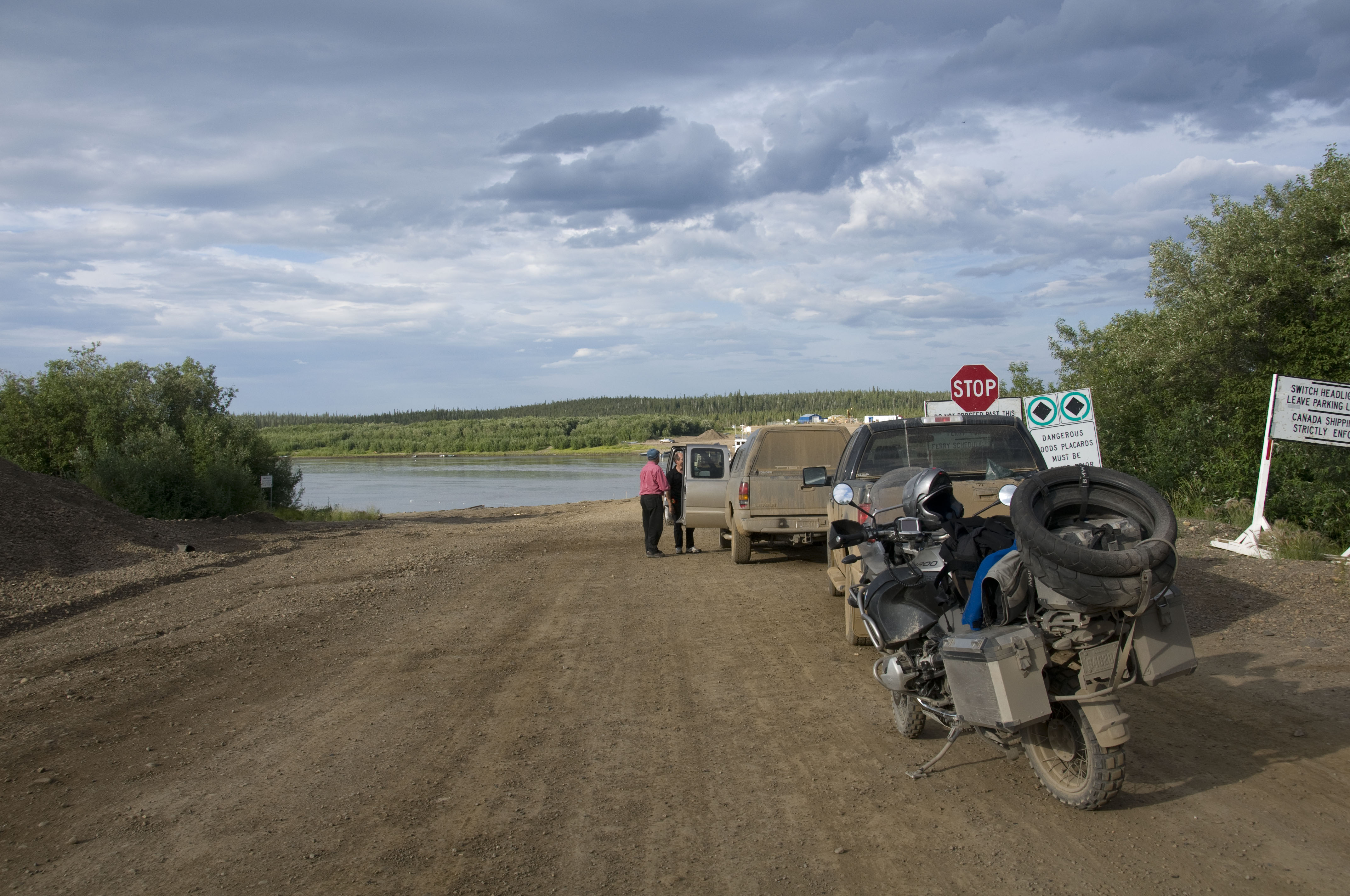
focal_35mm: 33
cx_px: 675
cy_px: 448
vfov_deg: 39.9
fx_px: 1236
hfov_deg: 57.3
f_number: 8
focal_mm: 22
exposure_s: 1/250
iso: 200
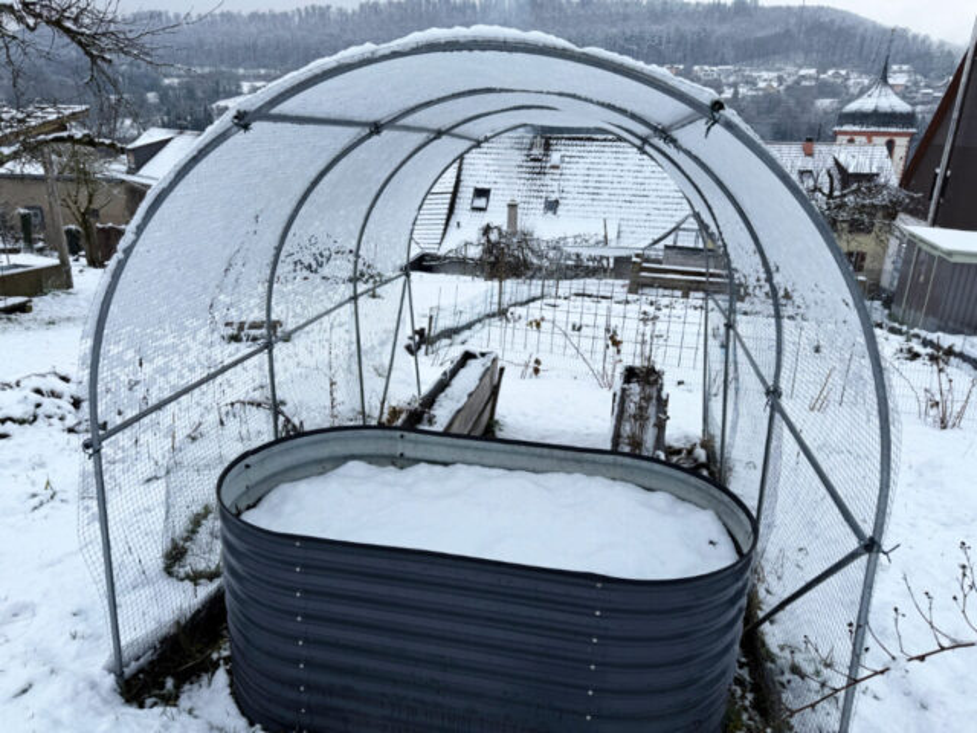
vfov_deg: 56.8
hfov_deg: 71.6
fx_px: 677
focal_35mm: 24
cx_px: 488
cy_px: 366
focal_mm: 6.8
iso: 80
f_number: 1.8
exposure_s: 1/2959
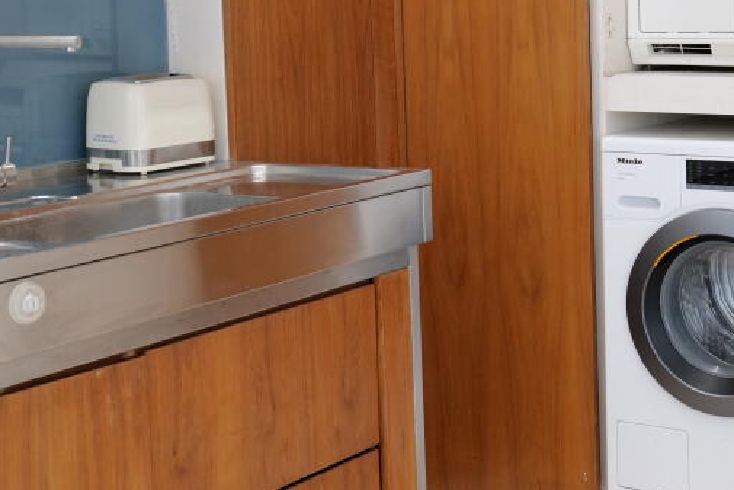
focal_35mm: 73
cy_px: 73
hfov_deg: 27.4
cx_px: 519
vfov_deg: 18.4
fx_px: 1489
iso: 2000
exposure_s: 1/60
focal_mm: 36
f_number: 6.1
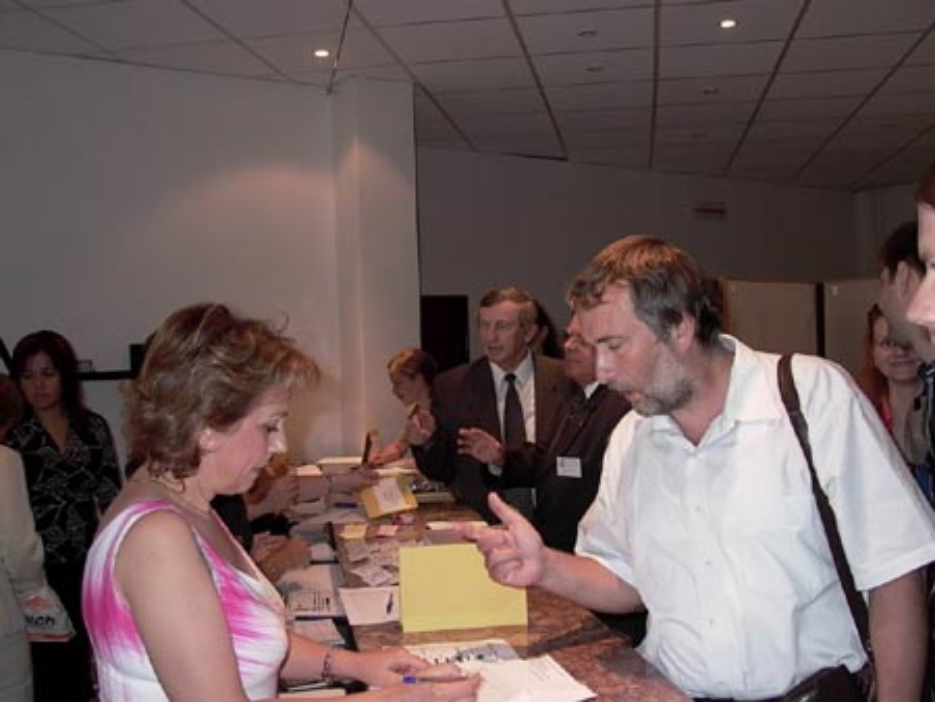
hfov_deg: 49.0
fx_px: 1027
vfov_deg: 37.8
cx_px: 468
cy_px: 351
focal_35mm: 38
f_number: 2.13
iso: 100
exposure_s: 1/64.2
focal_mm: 8.19
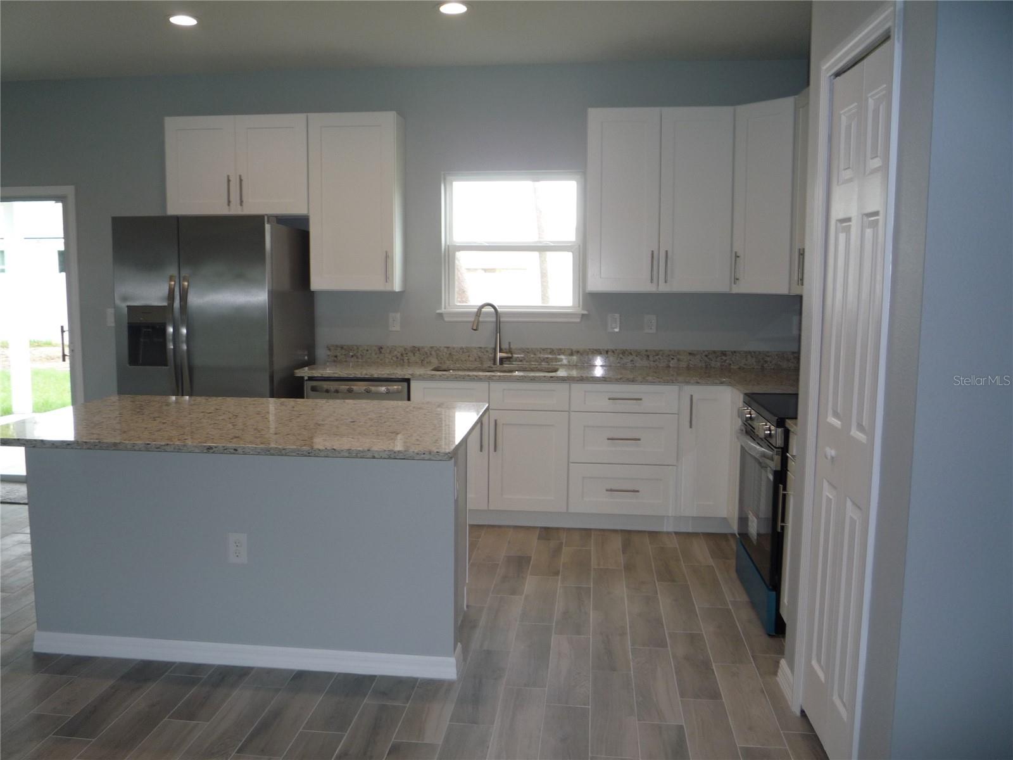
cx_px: 506
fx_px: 878
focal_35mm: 30
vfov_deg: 46.8
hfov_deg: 60.0
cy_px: 380
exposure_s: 1/50
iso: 100
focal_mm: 5.2
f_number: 3.3
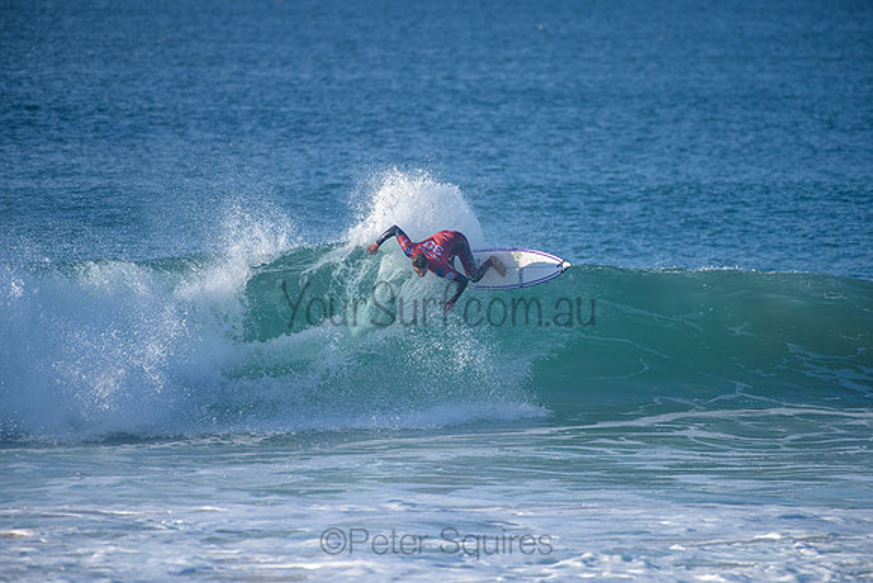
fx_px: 12548
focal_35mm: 517
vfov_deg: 2.7
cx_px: 436
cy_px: 292
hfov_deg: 4.0
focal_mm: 500
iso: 320
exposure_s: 1/2000
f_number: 5.6
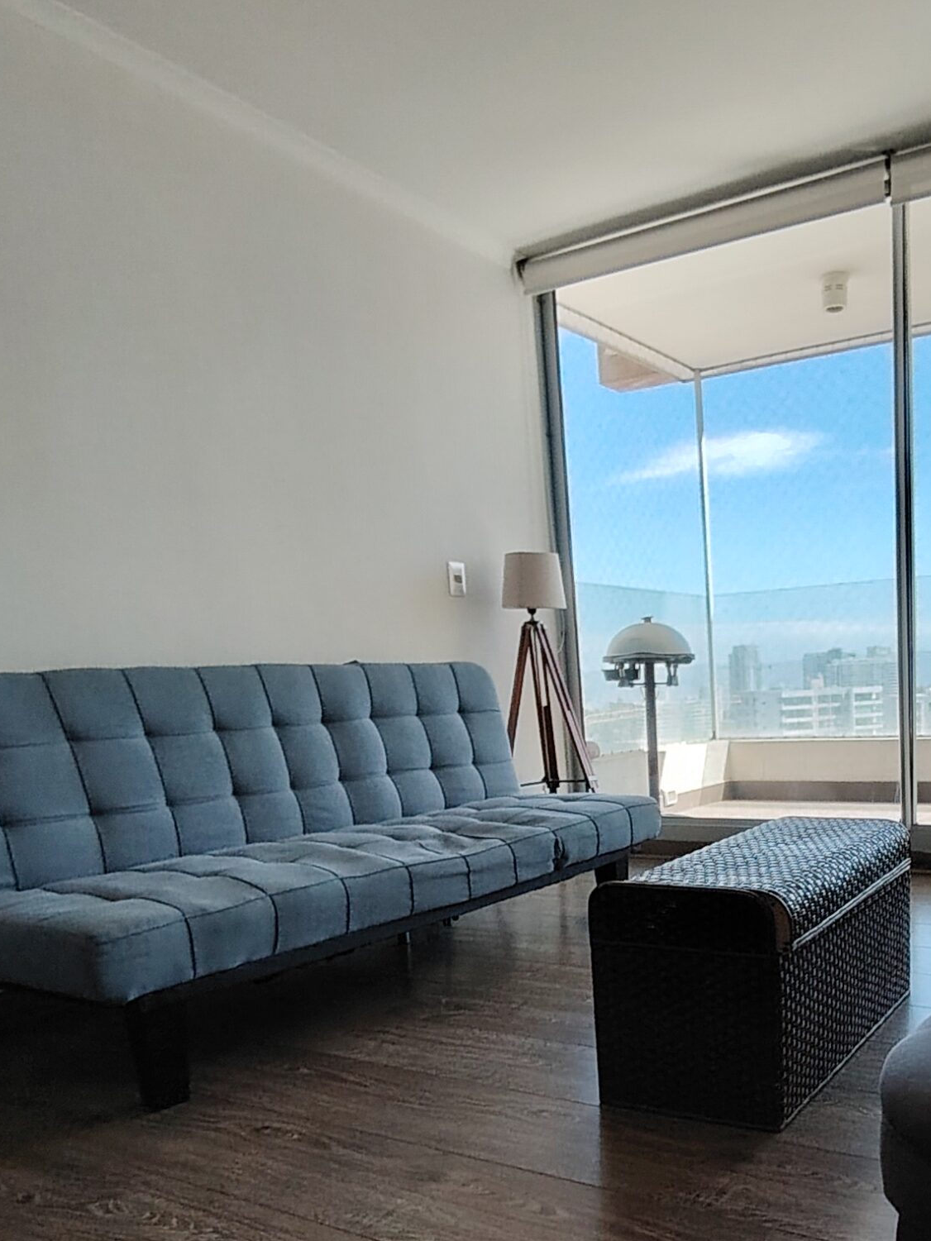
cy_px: 846
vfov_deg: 59.9
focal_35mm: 29
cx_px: 704
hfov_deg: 46.4
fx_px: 1040
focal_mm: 1.42
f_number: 2.2
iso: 100
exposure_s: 1/393
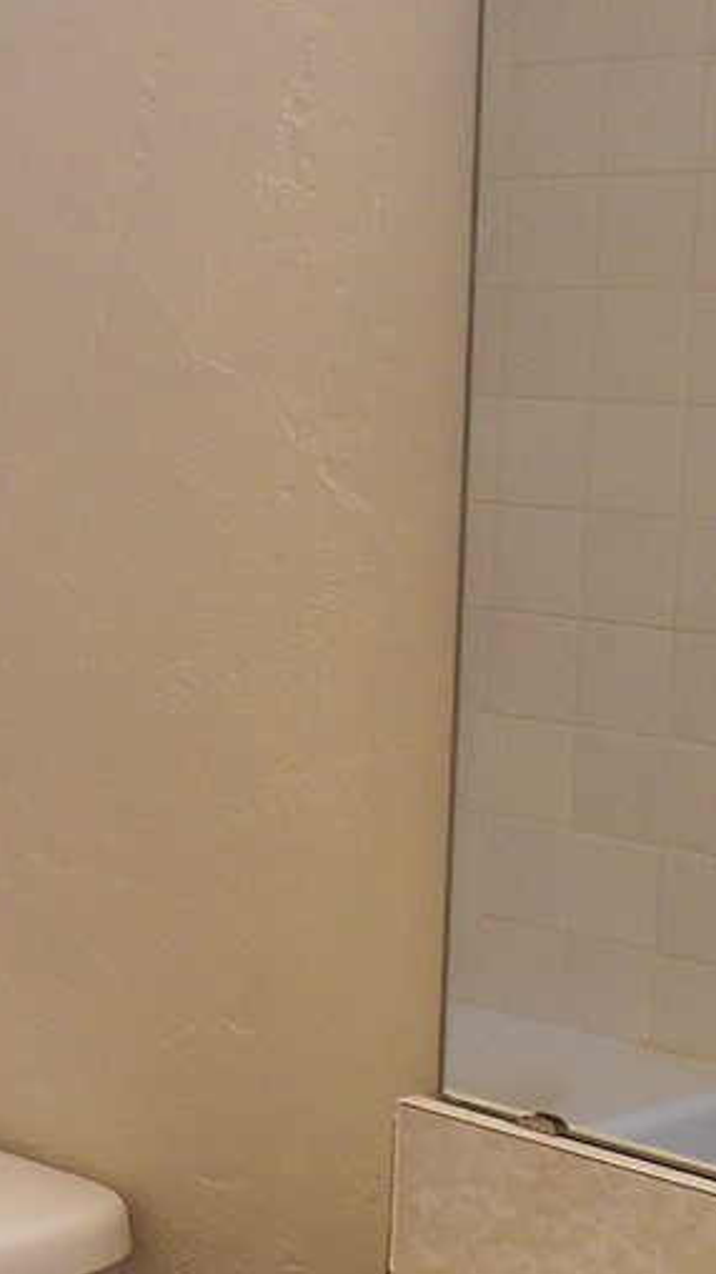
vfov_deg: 23.7
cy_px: 954
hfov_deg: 11.9
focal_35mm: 89
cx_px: -786
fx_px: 3006
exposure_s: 1/30
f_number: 3.4
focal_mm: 4.7
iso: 140
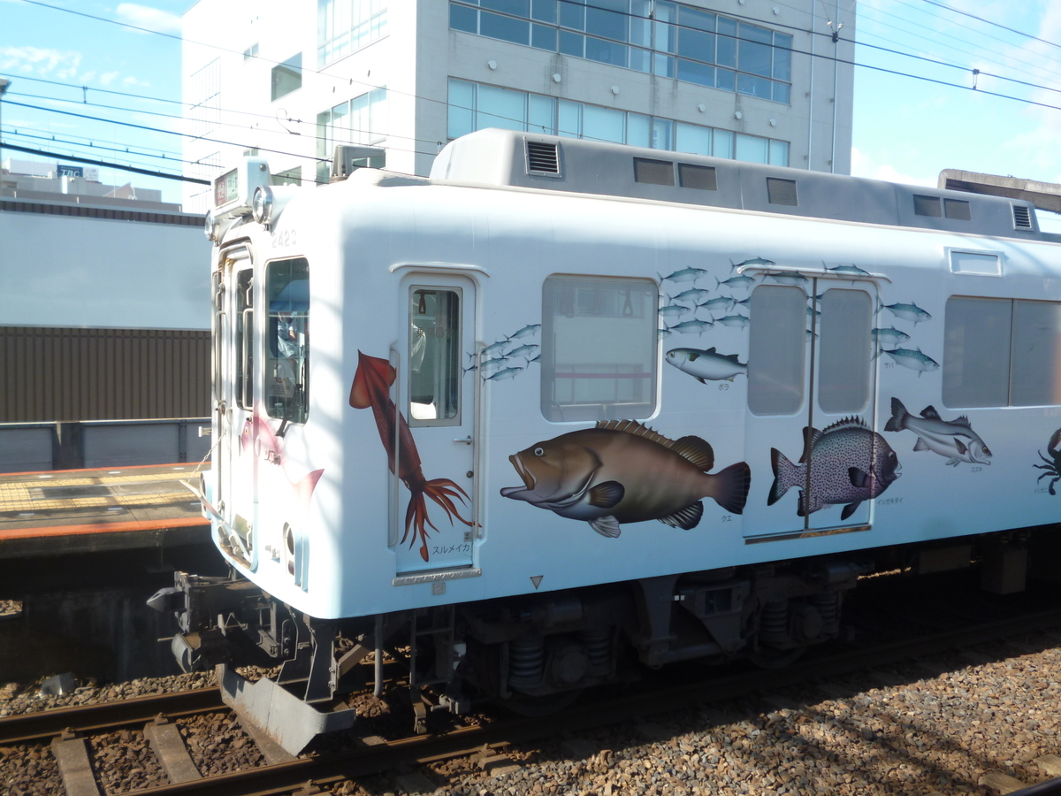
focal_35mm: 32
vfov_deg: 44.2
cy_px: 398
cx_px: 530
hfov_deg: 56.8
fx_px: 981
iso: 100
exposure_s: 1/250
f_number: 3.3
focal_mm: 5.7
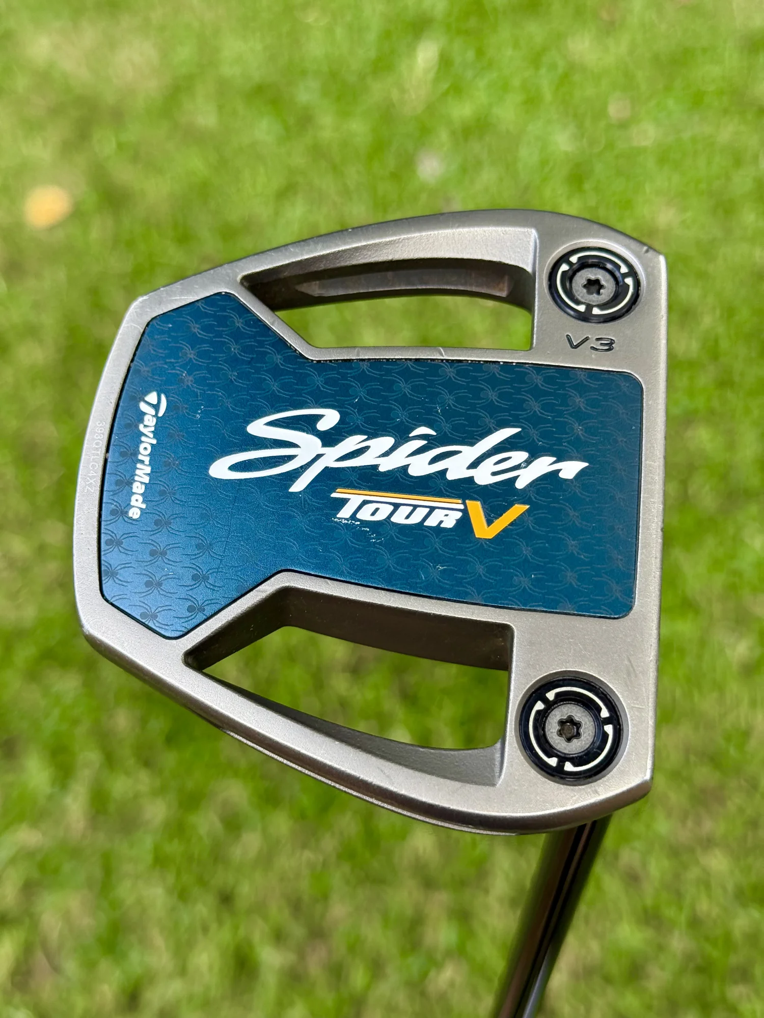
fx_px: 1413
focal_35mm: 48
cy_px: 509
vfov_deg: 39.7
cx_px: 382
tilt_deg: -49.0
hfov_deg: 30.3
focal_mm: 6.76
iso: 80
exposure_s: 1/339
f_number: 1.78
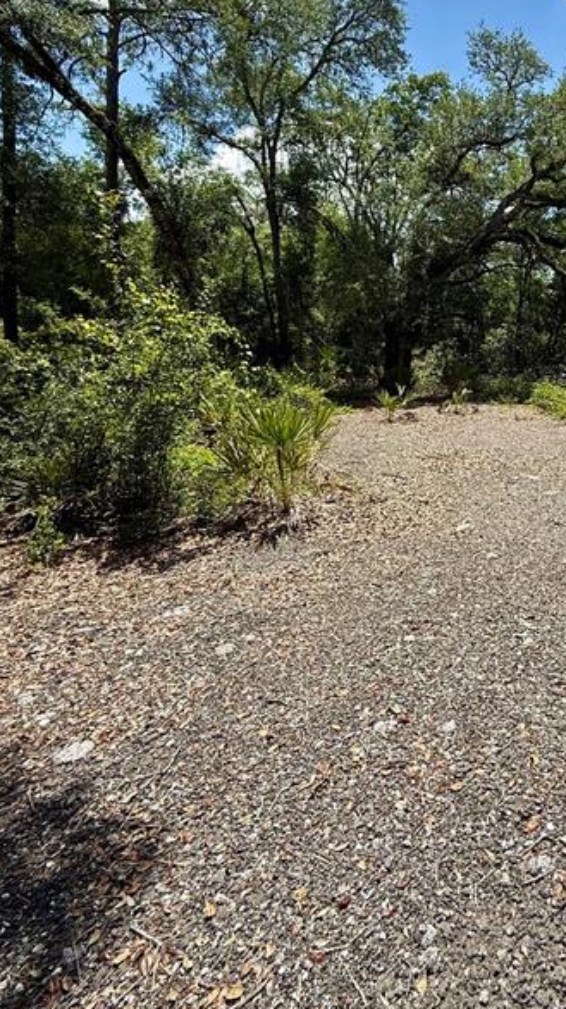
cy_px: 365
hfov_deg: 50.6
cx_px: 490
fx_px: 534
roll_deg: -0.2
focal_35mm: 20
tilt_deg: -2.2
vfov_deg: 84.6
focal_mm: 2.22
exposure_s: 1/1145
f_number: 2.2
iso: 50
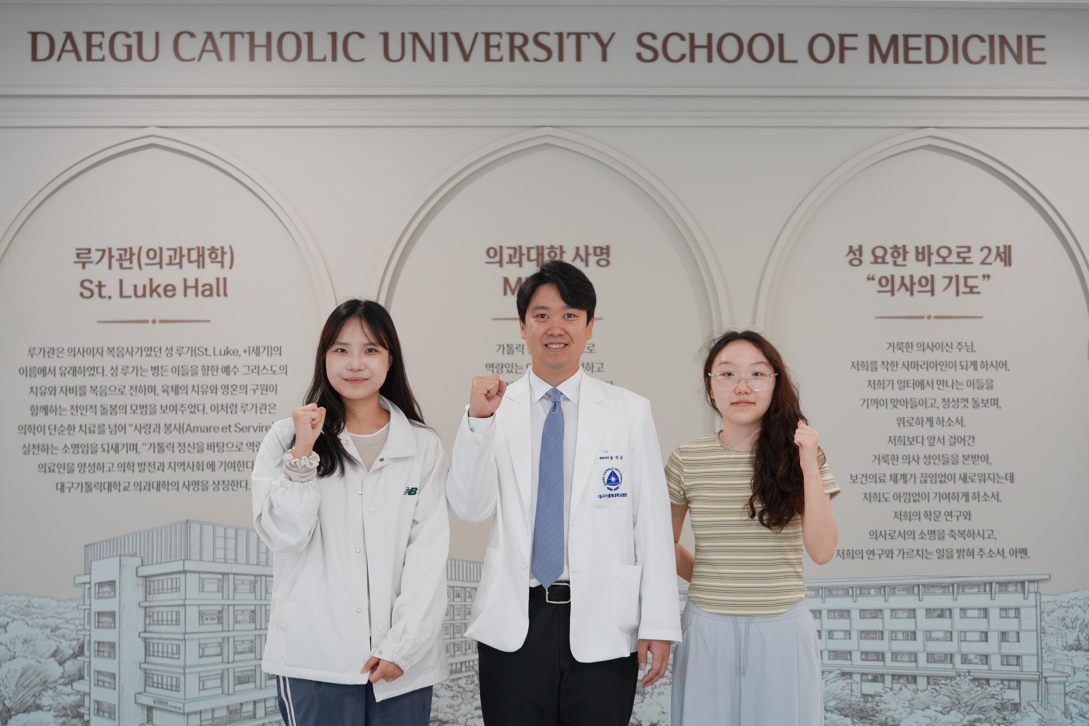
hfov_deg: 41.1
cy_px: 363
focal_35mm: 48
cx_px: 544
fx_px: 1452
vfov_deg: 28.1
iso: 1250
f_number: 4
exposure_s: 1/160
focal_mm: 48
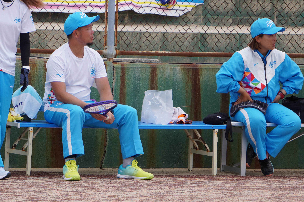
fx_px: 2988
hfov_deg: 5.8
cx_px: 123
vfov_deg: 3.9
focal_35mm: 354
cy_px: 106
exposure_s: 1/250
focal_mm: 147
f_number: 6.3
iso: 100
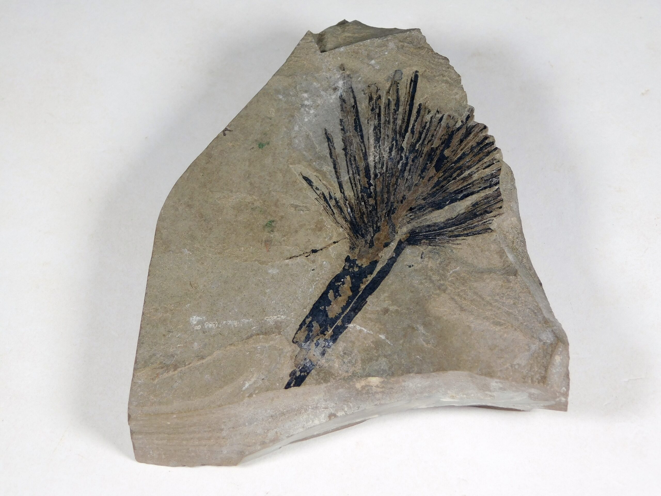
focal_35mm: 99
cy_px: 248
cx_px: 330
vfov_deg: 14.9
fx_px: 1890
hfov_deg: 19.8
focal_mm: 17.6
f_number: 4.6
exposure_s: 1/125
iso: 125
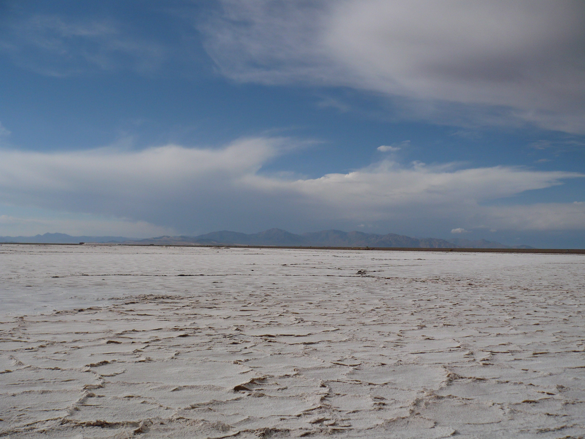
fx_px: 591
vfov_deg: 40.7
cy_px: 220
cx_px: 292
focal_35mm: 35
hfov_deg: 52.6
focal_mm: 5.8
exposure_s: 1/800
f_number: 8
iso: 100
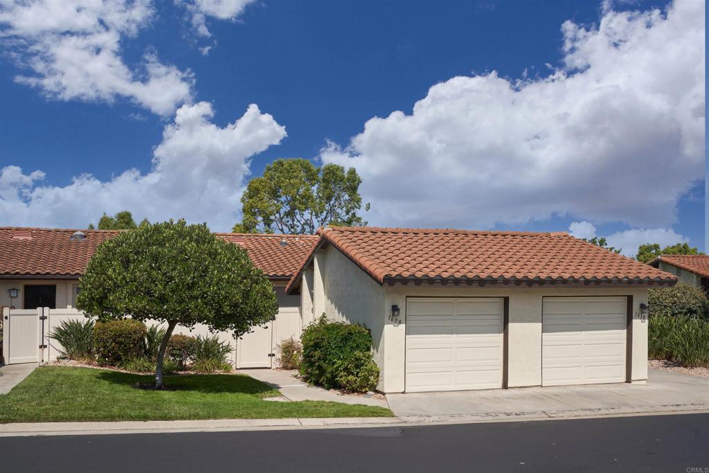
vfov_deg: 37.9
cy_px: 236
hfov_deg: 54.4
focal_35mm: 35
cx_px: 354
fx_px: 689
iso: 100
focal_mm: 35
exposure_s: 1/320
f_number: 8
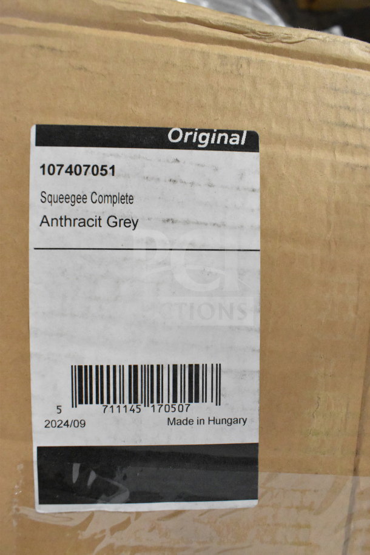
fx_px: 416
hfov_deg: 47.9
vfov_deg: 67.4
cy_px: 278
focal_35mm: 27
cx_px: 185
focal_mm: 18
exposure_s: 1/200
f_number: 7.1
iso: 6400
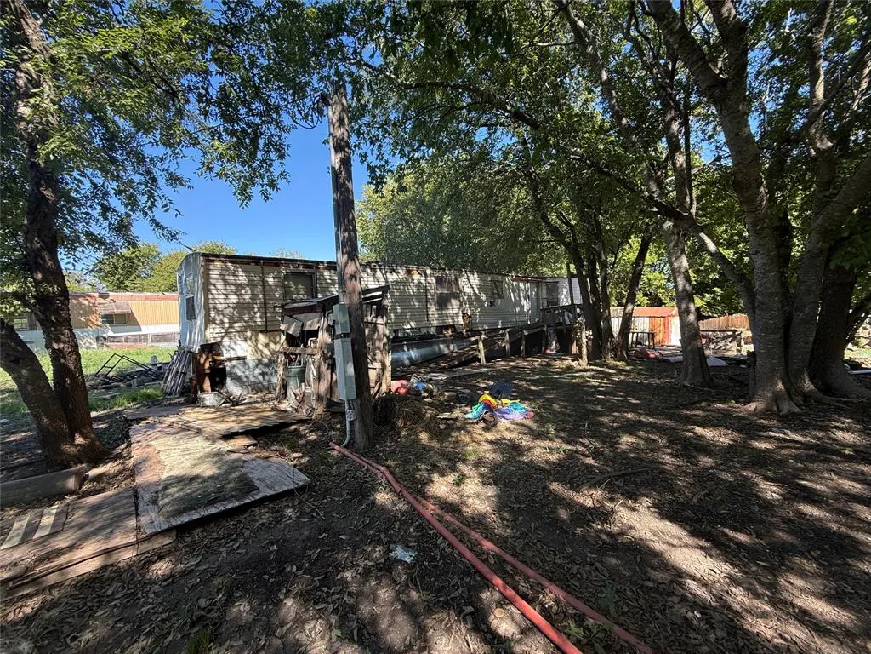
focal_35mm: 14
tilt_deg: -2.6
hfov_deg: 102.1
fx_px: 352
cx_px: 436
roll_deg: +2.5
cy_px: 327
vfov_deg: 85.7
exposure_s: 1/289
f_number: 2.2
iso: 64
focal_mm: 2.22
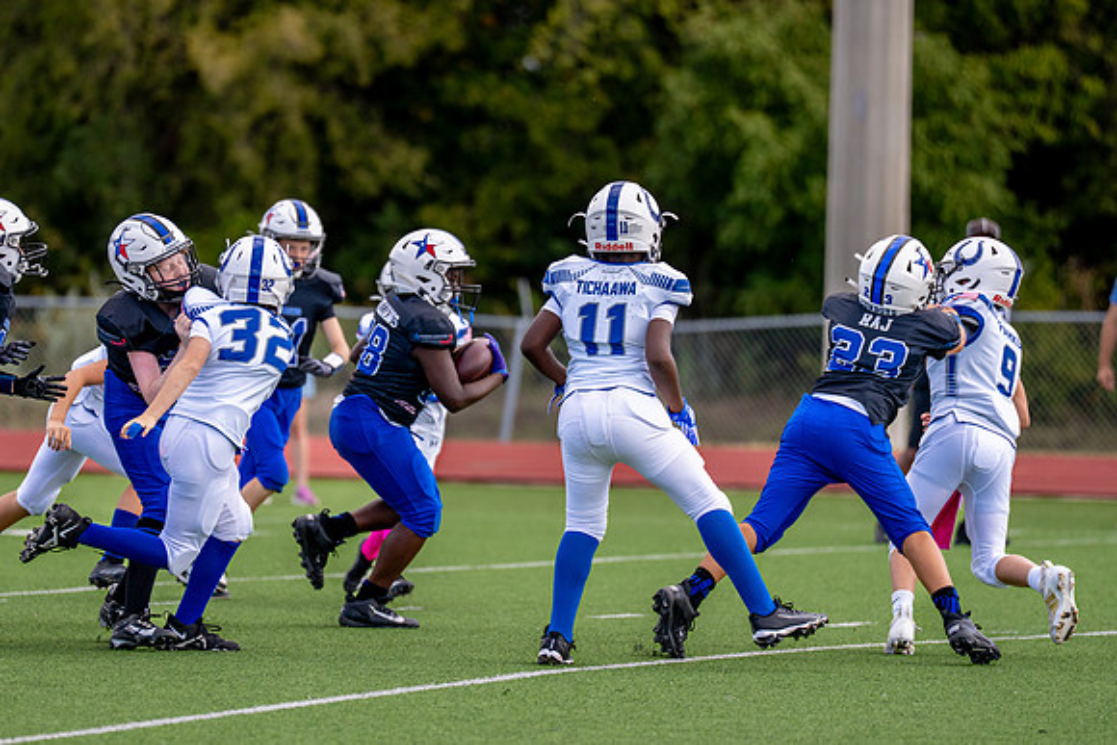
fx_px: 9118
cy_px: 359
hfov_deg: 7.0
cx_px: 380
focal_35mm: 294
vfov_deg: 4.7
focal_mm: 200
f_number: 2.8
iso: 250
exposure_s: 1/2500
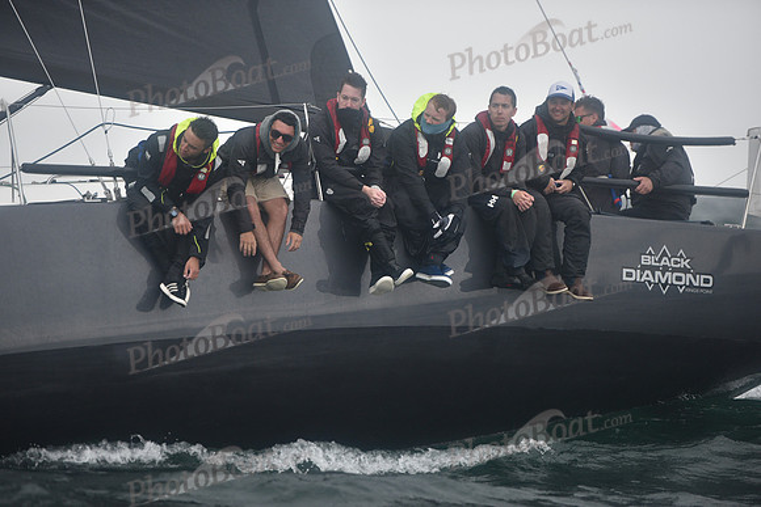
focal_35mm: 195
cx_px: 380
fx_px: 4123
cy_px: 254
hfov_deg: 10.5
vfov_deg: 7.0
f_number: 2.8
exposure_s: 1/640
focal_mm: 195
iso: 400
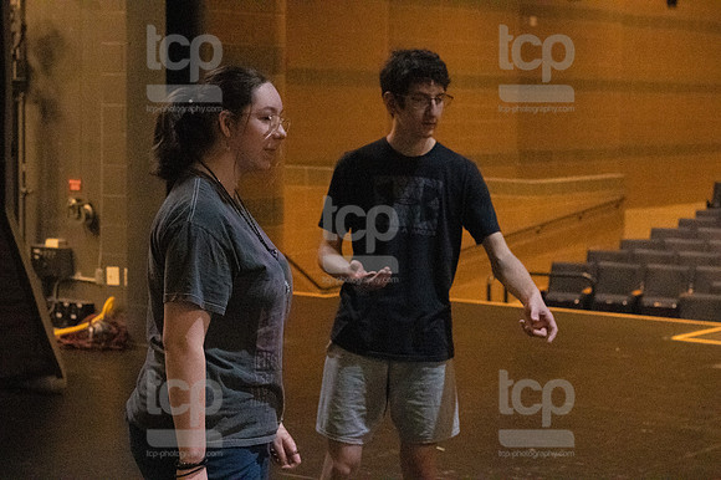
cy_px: 240
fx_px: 1741
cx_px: 360
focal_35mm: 87
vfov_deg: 15.7
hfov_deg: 23.4
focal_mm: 58
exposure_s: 1/400
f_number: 5.6
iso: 25600
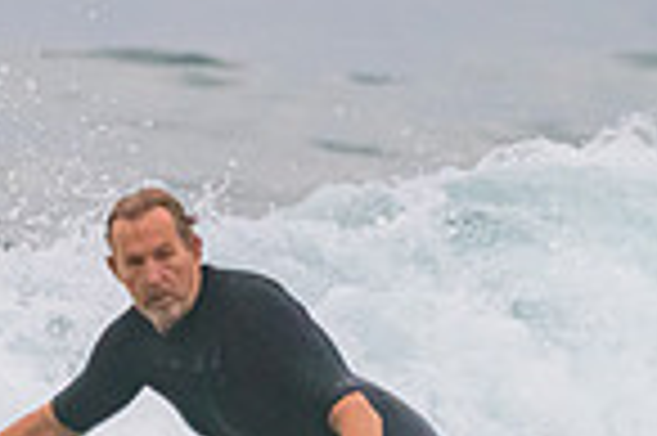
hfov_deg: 0.8
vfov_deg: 0.6
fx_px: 44407
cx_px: 237
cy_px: 408
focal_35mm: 2436
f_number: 5.6
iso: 1800
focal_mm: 500
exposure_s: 1/1250
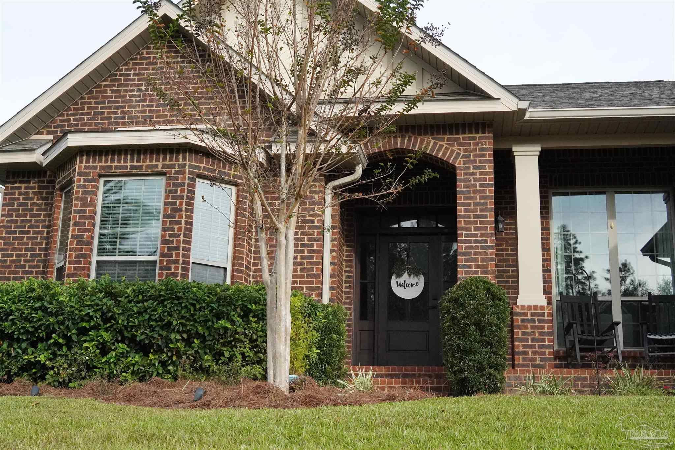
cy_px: 225
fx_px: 787
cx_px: 338
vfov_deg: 31.9
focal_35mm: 42
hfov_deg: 46.4
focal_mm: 28
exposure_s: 1/3200
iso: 6400
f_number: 7.1
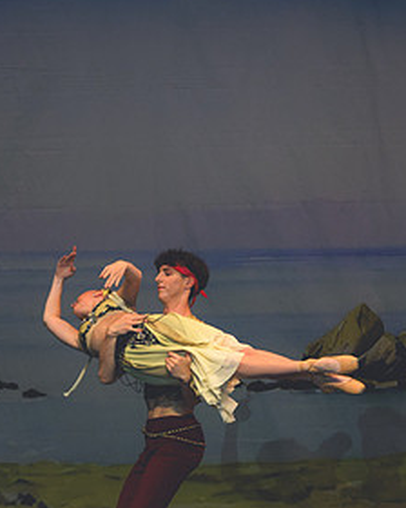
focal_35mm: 392
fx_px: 5888
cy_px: 323
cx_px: 94
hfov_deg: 3.9
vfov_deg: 4.9
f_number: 2.8
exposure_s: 1/500
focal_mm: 135
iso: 560
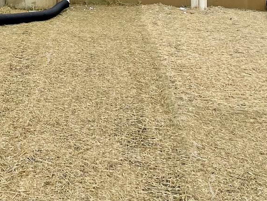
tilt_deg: +11.2
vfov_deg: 14.0
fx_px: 725
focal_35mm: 94
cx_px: -77
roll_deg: +0.7
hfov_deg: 19.3
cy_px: -162
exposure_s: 1/972
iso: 32
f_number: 1.6
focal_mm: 4.2
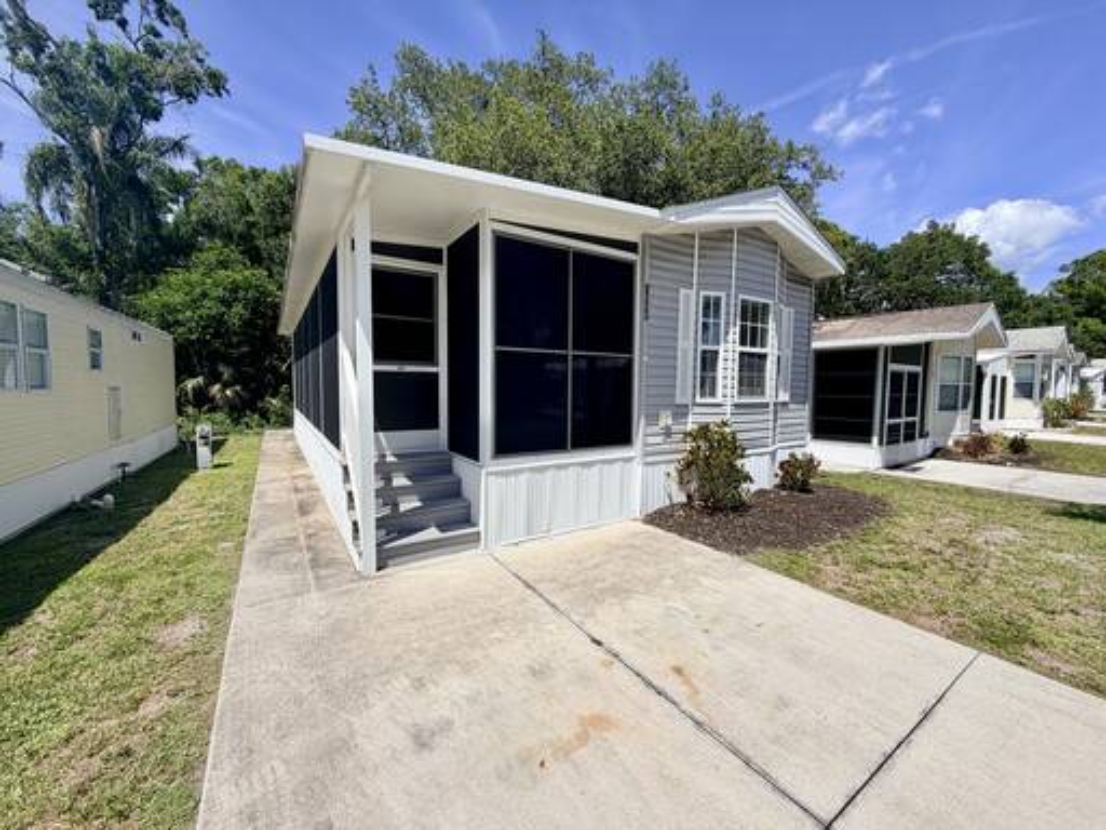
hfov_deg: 102.1
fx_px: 447
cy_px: 415
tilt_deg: -3.2
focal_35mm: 14
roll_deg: -1.0
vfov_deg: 85.7
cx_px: 553
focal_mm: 2.22
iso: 20
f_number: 2.2
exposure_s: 1/1050
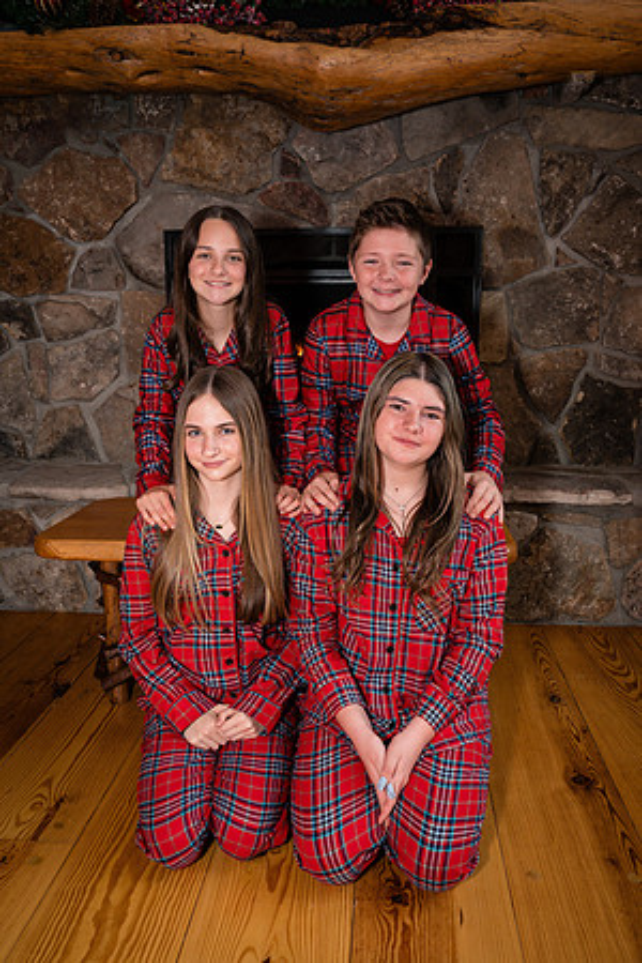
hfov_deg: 45.0
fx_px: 776
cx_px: 321
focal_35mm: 29
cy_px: 482
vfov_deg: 63.7
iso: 500
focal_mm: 29
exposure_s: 1/160
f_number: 5
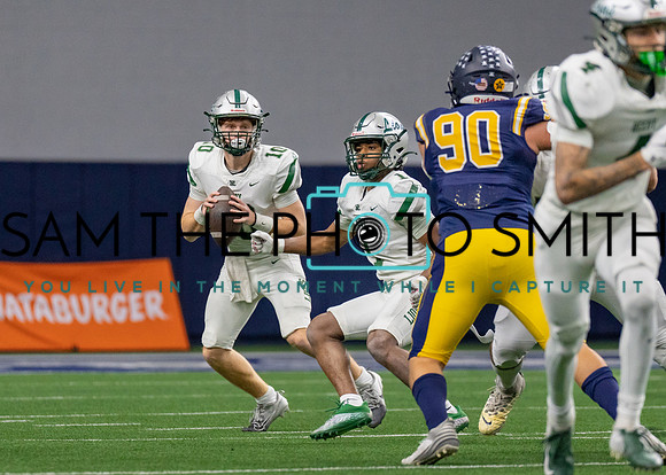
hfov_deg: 5.2
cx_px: 328
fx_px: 7339
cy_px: 259
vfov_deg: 3.7
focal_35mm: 388
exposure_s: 1/1250
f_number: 2.8
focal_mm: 200
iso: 1600
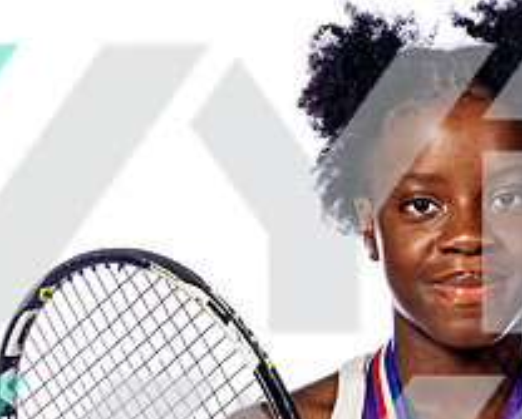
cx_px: 335
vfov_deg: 9.6
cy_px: 555
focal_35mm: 158
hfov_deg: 12.2
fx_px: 2444
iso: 250
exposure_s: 1/250
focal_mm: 46
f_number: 8
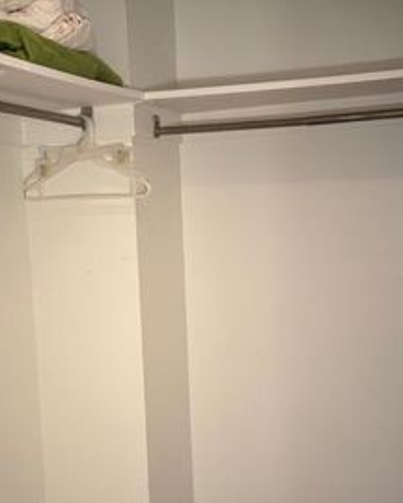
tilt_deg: -6.2
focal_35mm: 50
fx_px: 745
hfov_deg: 30.1
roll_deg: +3.8
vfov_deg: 37.1
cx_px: 150
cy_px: 315
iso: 200
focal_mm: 5.96
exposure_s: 1/60
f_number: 1.6
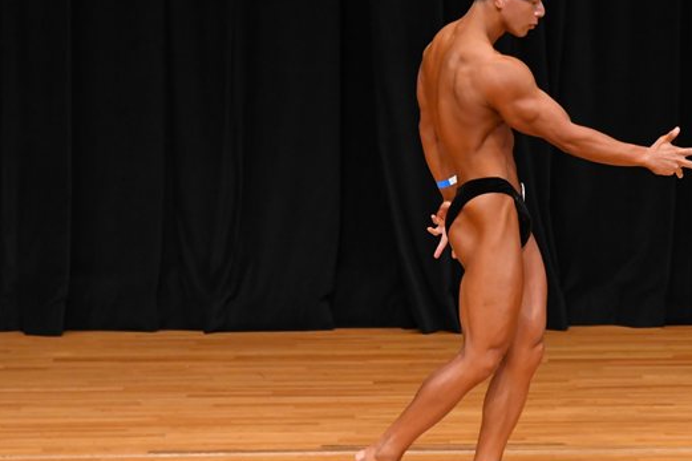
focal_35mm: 402
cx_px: 470
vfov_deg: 3.4
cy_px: 223
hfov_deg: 5.1
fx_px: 7724
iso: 3200
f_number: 5.6
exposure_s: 1/400
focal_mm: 180
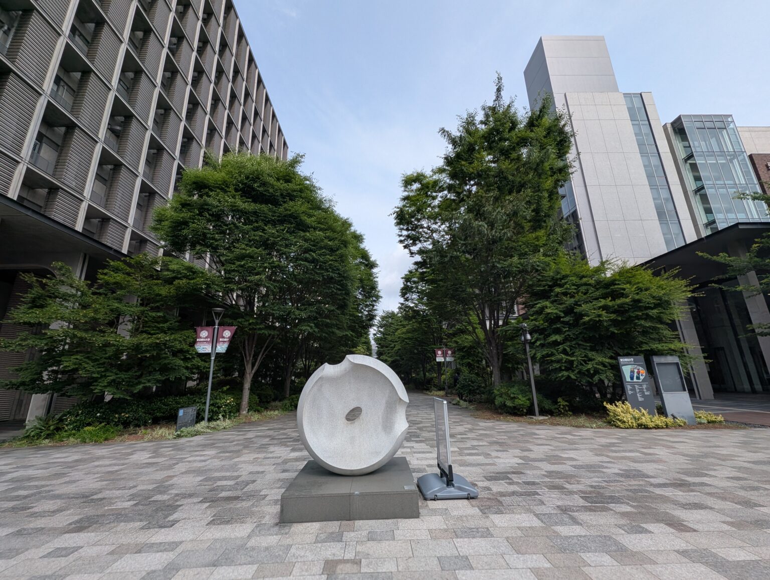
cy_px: 290
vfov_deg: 90.1
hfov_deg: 106.1
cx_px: 385
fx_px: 290
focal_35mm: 13
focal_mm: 1.95
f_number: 2.2
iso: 50
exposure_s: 1/1295
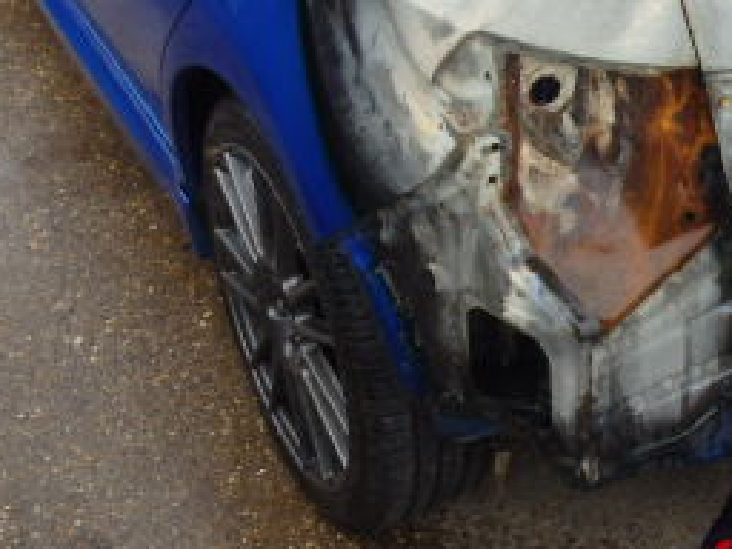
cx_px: 626
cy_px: -23
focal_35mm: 70
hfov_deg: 27.0
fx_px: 1480
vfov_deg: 20.2
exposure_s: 1/100
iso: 125
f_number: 3.9
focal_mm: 5
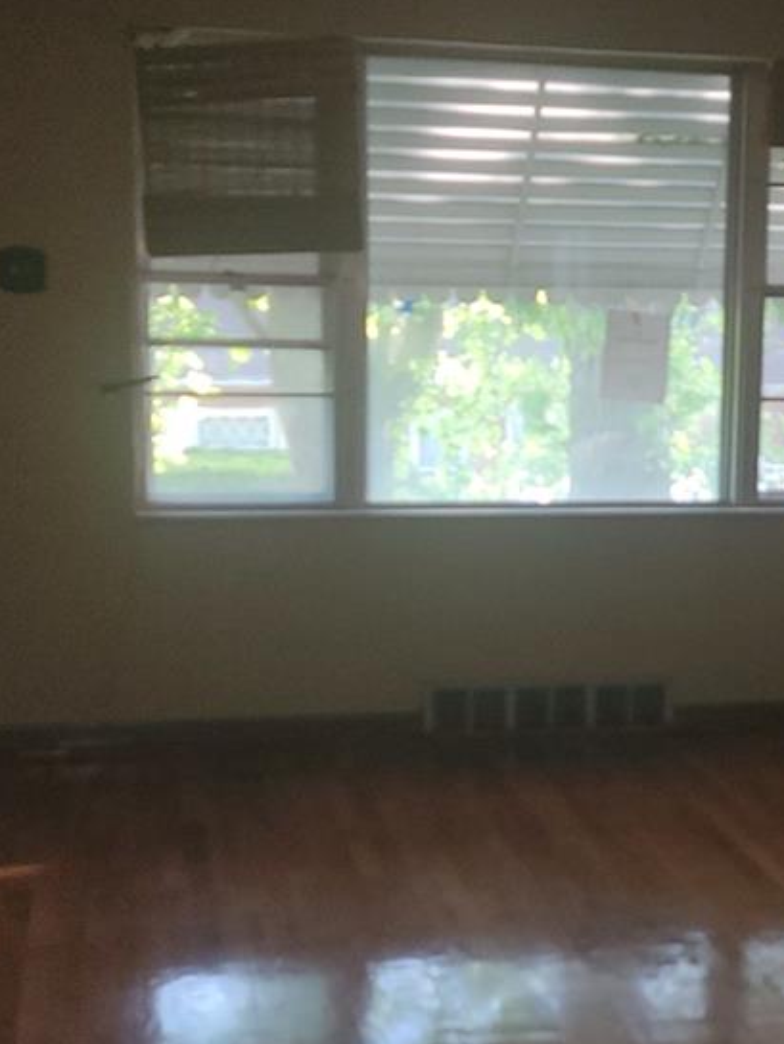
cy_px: 630
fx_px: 1419
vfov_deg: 40.2
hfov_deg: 30.2
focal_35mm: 47
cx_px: 627
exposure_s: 1/40
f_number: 1.8
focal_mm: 7
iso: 100
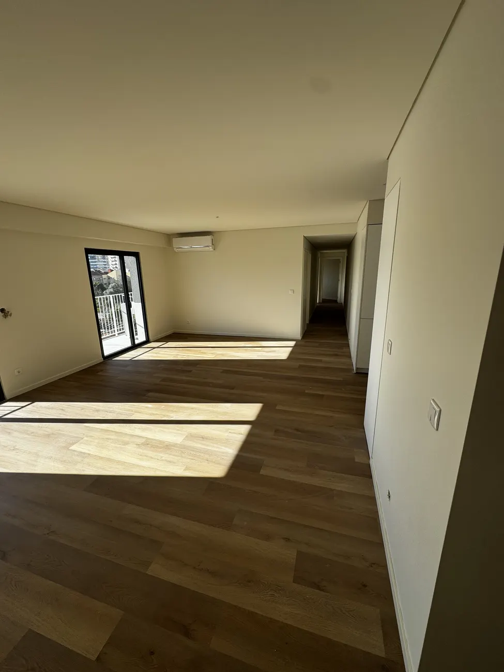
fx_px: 272
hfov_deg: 85.7
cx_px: 252
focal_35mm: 14
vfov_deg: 102.1
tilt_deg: -15.5
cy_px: 336
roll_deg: +0.6
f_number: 2.2
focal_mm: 2.22
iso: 40
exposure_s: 1/556
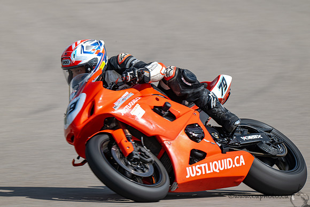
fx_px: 6084
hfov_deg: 2.9
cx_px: 155
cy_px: 85
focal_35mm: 706
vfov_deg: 1.9
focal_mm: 600
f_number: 16
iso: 125
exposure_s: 1/160
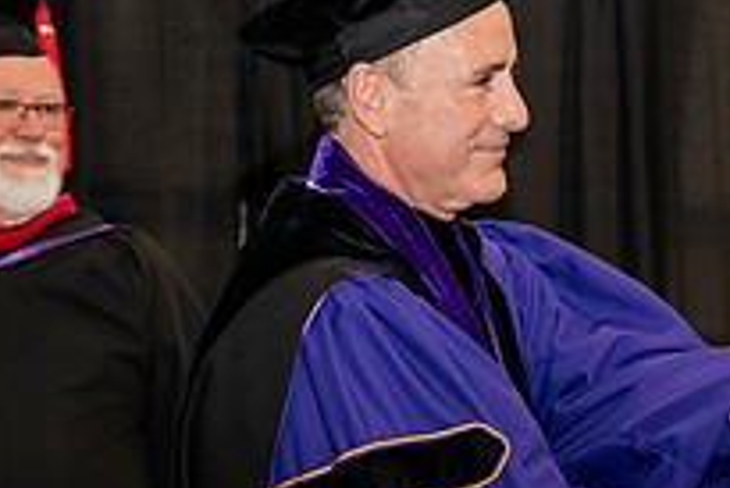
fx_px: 4018
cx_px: 1022
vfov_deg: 6.9
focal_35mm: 198
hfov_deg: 10.1
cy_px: 283
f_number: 5.6
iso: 2500
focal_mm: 70
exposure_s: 1/200
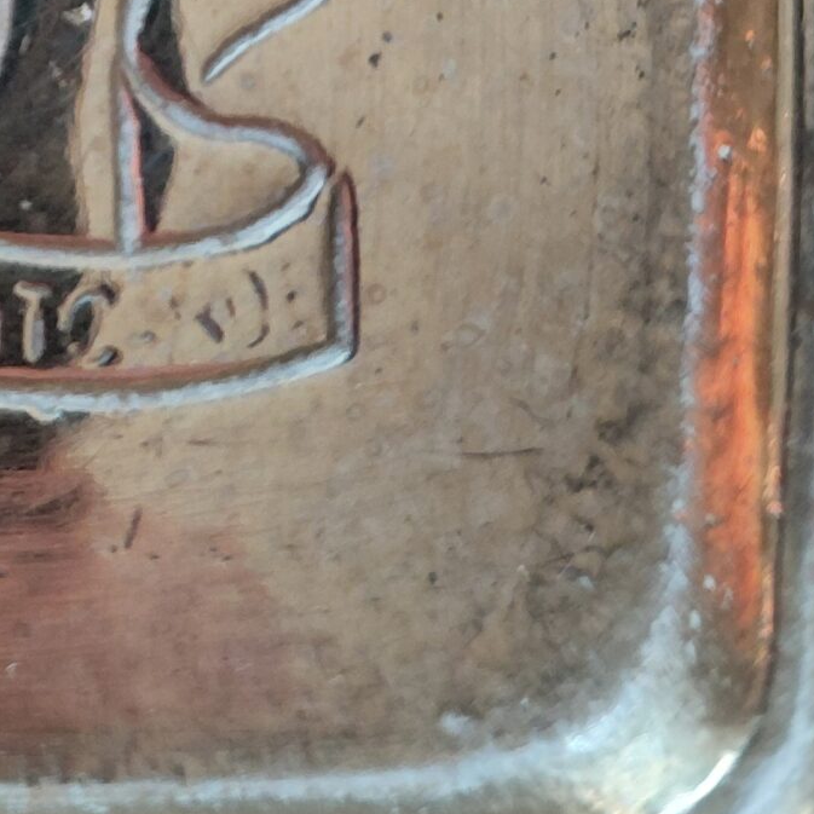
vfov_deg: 18.1
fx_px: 2235
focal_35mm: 84
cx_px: -196
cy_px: -454
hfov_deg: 19.3
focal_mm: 4.69
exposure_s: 1/120
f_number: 1.8
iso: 160
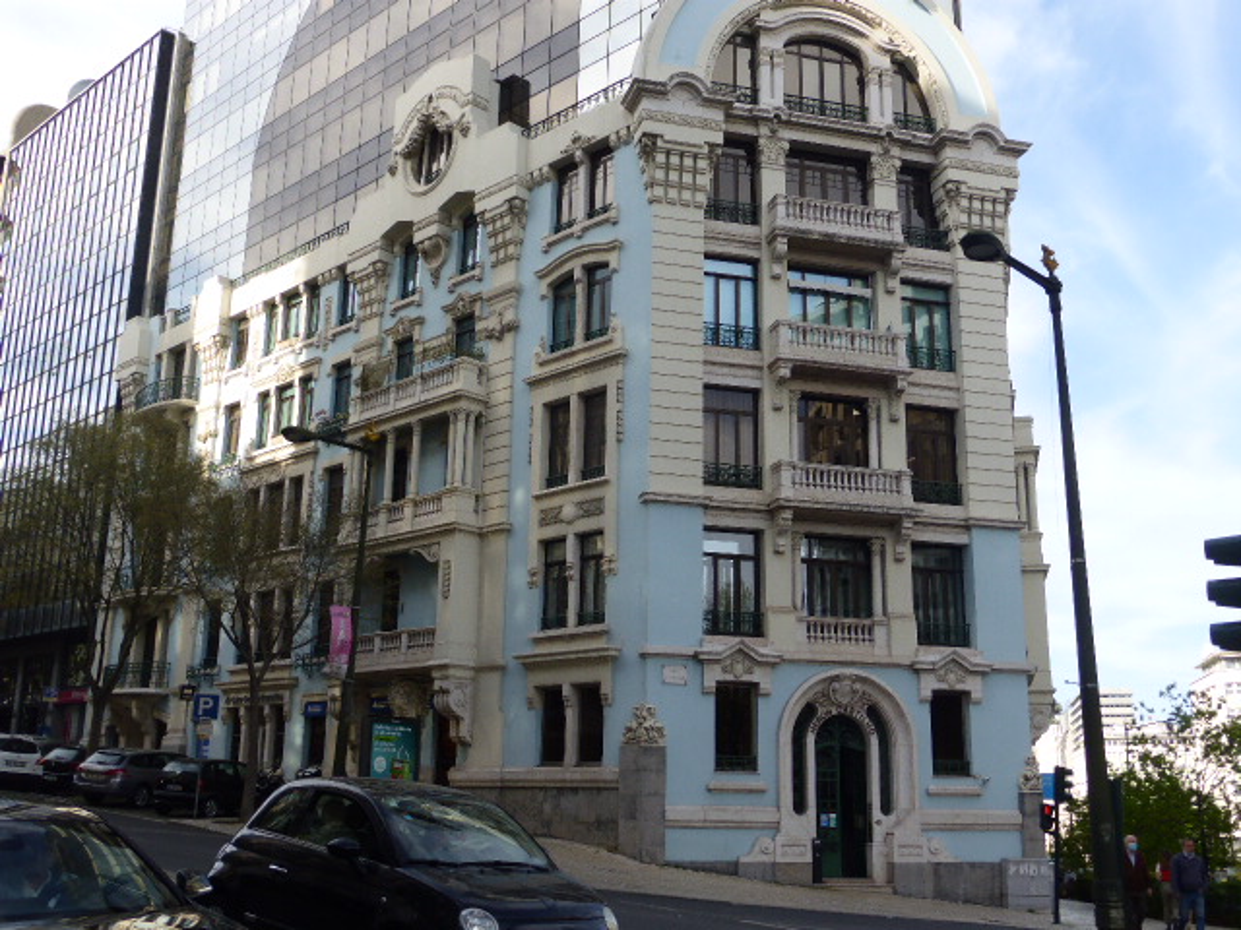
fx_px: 1255
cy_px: 465
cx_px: 620
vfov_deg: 40.7
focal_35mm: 35
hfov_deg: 52.6
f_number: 3.7
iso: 100
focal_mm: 6.1
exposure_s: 1/320
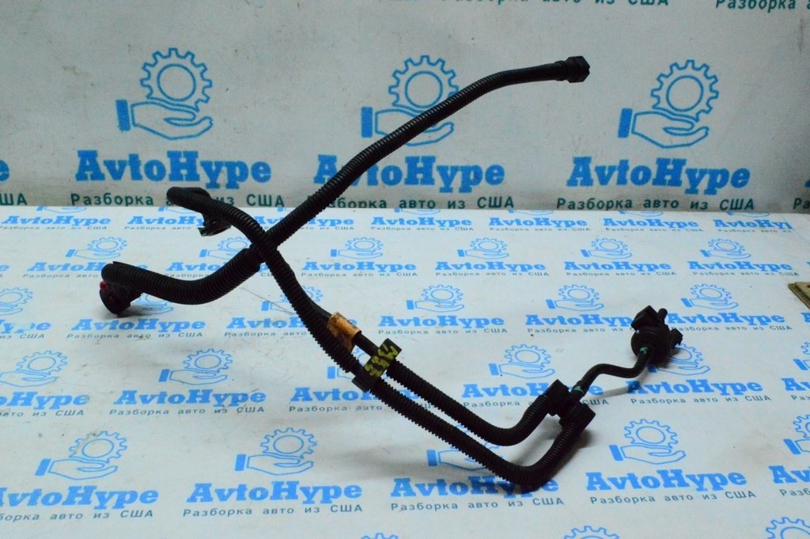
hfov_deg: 49.6
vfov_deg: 34.2
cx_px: 405
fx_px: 877
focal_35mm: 39
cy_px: 270
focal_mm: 26
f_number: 25
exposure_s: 1/80
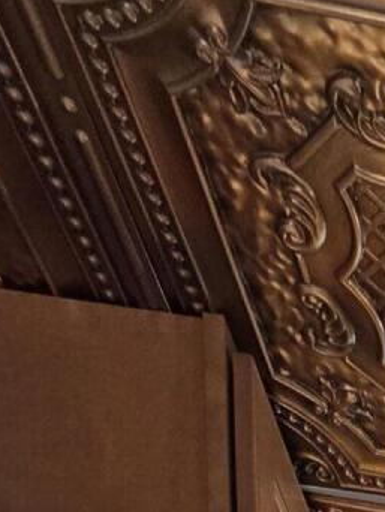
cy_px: 1470
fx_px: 1126
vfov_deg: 12.2
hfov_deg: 15.1
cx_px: 804
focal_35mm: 76
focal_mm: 2.2
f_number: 1.9
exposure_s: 1/60
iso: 160
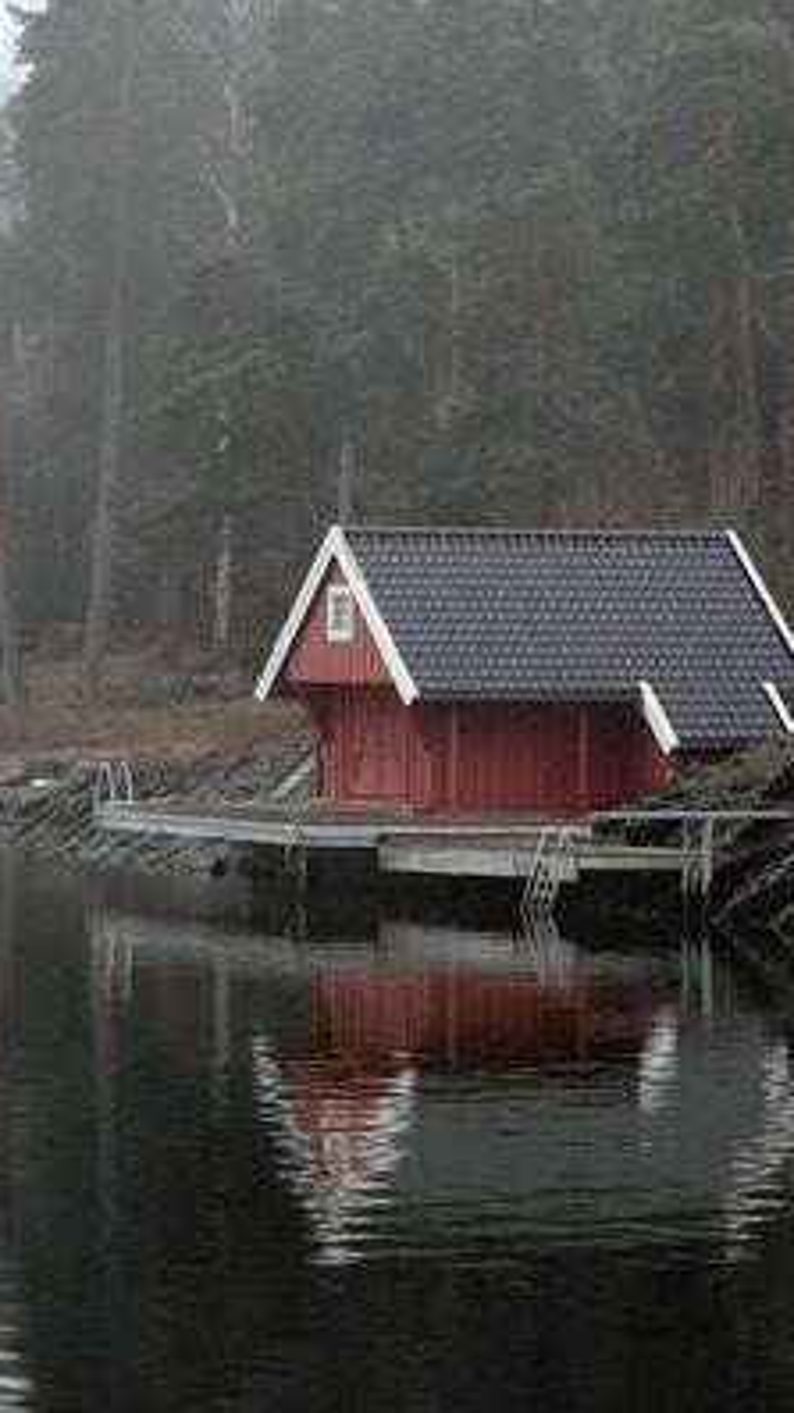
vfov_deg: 16.1
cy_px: 705
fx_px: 4983
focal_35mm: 133
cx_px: 125
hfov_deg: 9.1
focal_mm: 56
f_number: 8
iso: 1600
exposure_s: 1/200
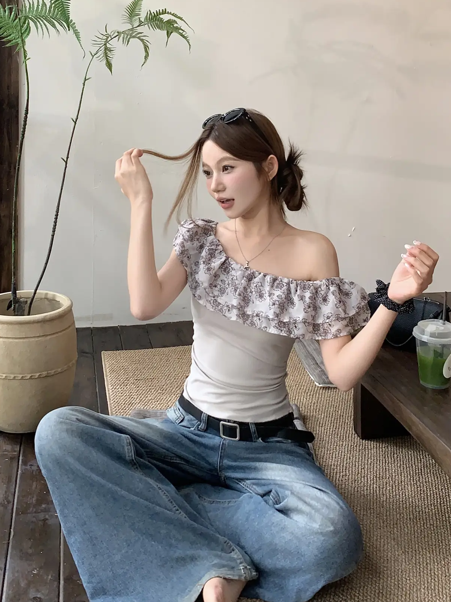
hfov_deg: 45.4
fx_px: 539
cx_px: 228
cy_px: 283
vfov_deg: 58.3
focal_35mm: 31
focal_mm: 4.25
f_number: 1.8
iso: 100
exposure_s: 1/92
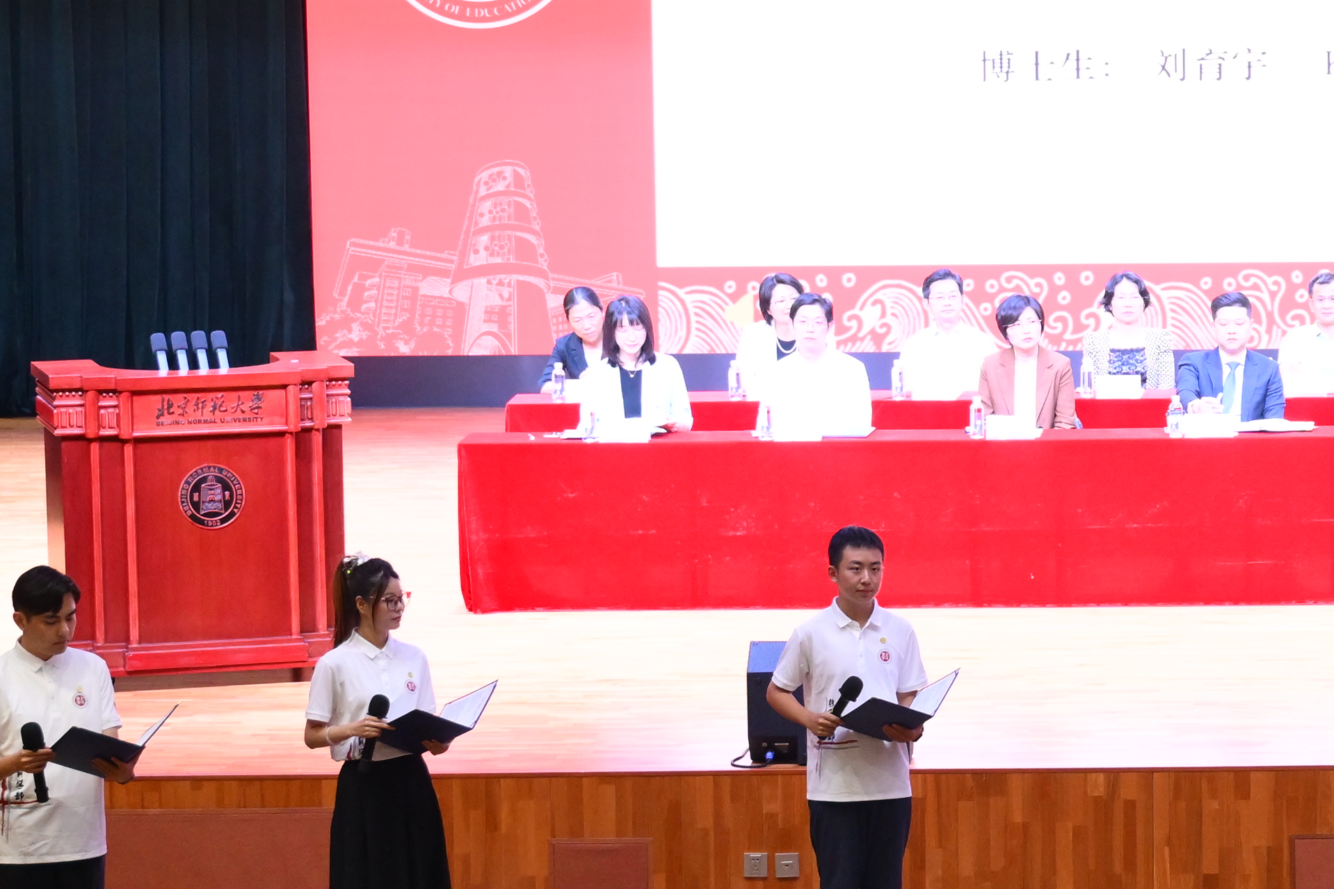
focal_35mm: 155
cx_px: 1497
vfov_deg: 8.9
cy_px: 384
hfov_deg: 13.0
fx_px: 5742
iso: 2000
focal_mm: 48
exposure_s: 1/125
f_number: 3.5
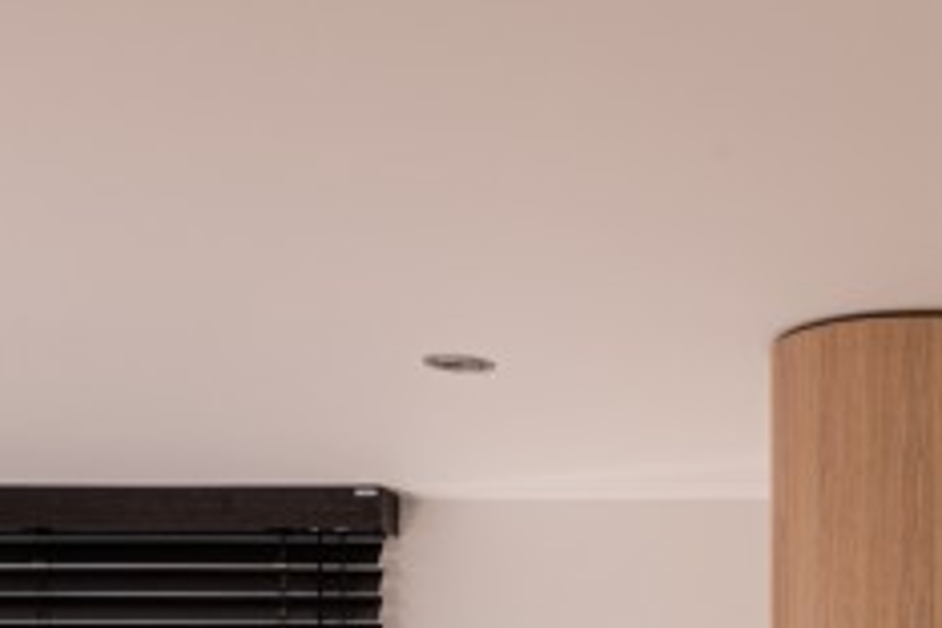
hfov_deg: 14.2
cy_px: 990
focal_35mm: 123
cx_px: 1832
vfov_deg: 10.7
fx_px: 3218
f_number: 13
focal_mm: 24
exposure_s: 1/1.25
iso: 64
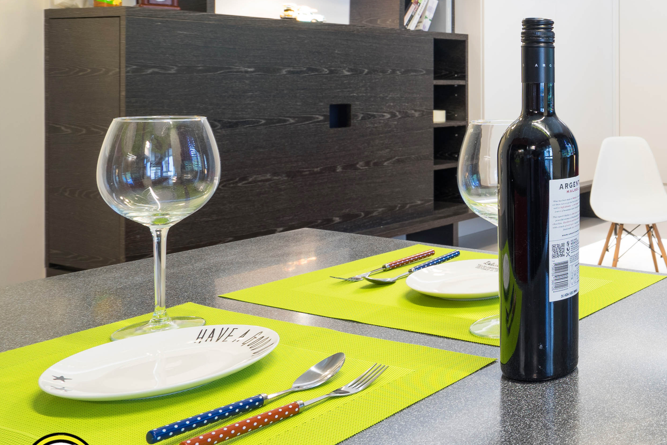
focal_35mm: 50
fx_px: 926
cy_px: 39
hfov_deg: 33.0
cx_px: 784
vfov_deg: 26.1
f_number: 7.1
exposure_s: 1/60
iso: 1000
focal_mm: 21
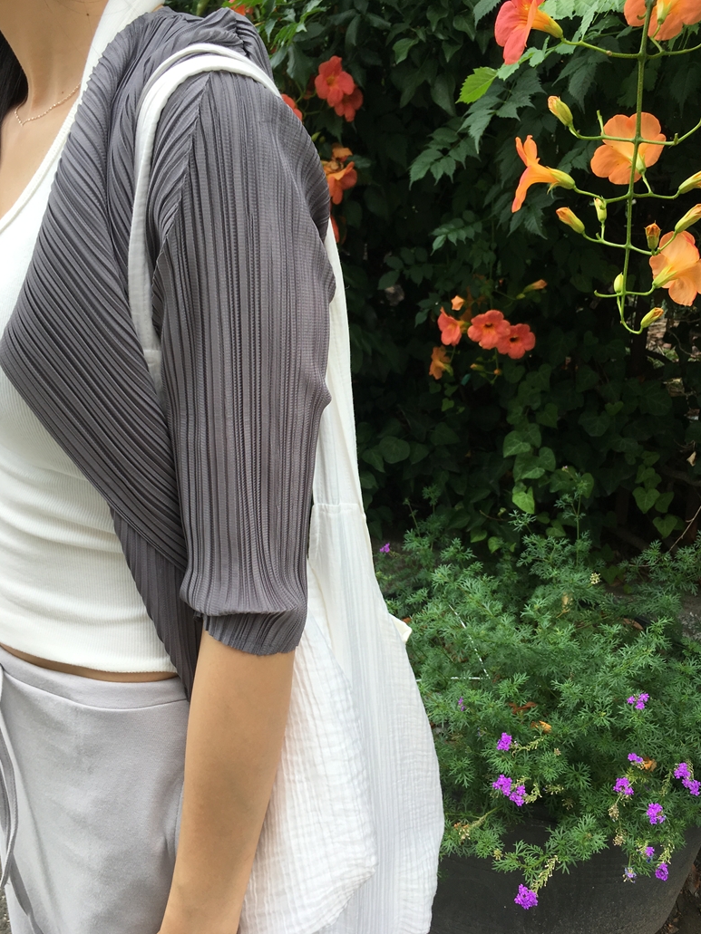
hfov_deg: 46.8
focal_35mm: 30
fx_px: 810
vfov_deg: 60.0
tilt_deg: -23.2
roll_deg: +2.7
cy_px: 461
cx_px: 351
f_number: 2.2
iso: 25
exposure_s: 1/304
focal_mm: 4.15
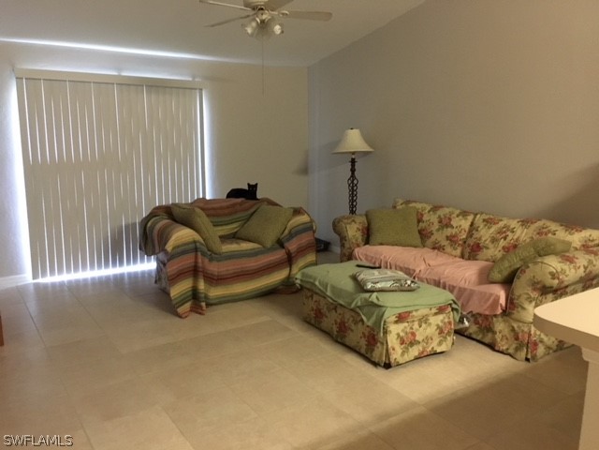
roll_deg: +0.0
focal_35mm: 29
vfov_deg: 48.2
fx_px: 502
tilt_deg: -10.4
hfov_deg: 61.7
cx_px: 300
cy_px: 225
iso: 250
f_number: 2.2
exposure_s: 1/15
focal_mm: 4.15
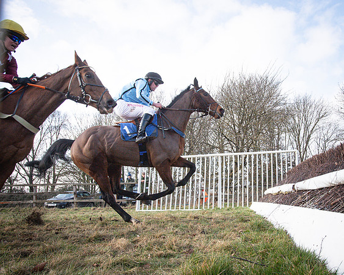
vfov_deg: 48.8
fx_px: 301
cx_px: 231
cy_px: 163
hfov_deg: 58.0
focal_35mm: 30
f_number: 8
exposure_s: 1/1600
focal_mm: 20
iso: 2000
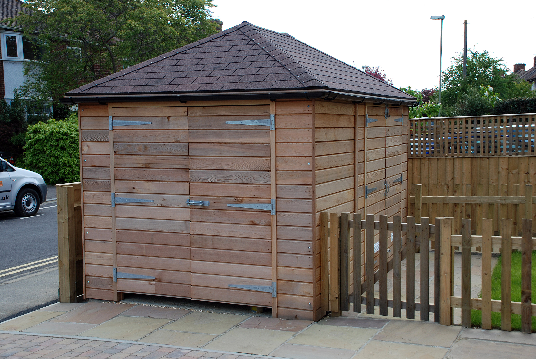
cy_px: 180
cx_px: 268
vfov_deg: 29.0
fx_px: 693
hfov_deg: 42.3
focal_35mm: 46
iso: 100
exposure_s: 1/160
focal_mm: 31
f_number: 6.3
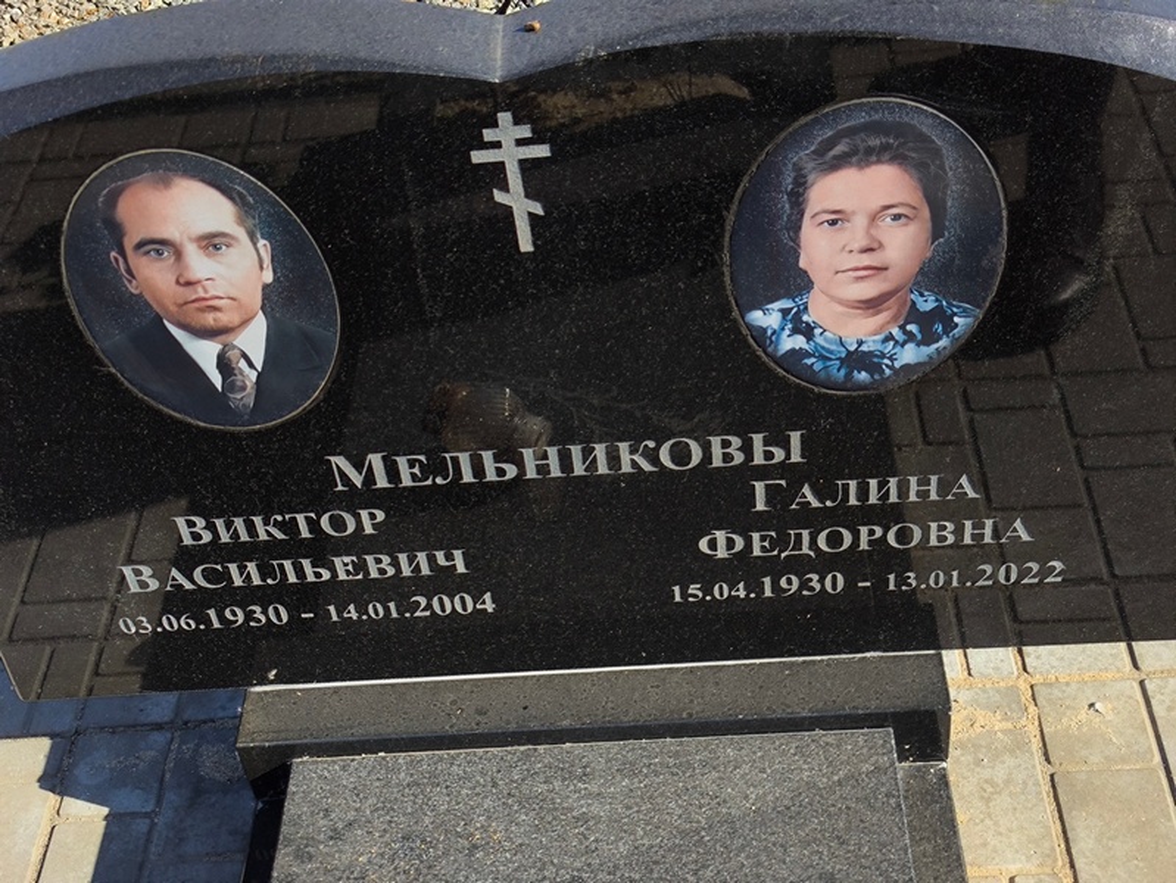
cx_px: 588
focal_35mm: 50
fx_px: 1699
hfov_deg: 38.2
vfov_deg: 29.1
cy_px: 442
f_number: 1.7
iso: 50
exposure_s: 1/1014
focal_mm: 4.71
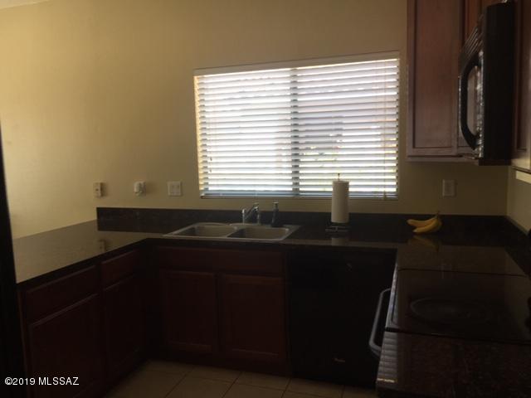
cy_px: 199
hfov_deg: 61.7
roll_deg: +1.2
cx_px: 266
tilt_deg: -5.4
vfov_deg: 48.2
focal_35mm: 29
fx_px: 445
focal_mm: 4.15
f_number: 2.2
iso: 25
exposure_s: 1/40
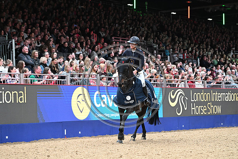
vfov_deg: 11.8
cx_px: 119
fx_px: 767
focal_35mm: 116
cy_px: 80
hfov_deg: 17.6
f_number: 4
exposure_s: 1/800
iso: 6400
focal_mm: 116
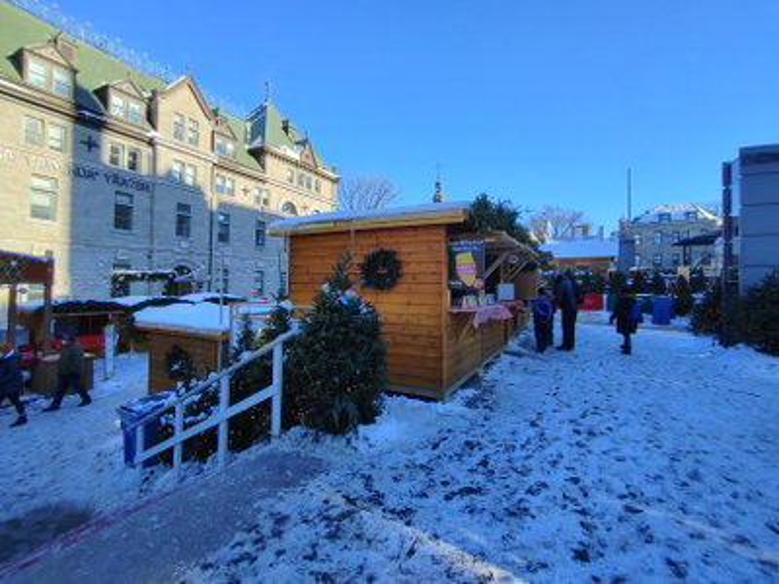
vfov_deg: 81.7
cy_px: 292
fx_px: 338
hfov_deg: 98.2
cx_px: 390
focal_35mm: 15
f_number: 2.2
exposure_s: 1/571
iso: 50
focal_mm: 1.6
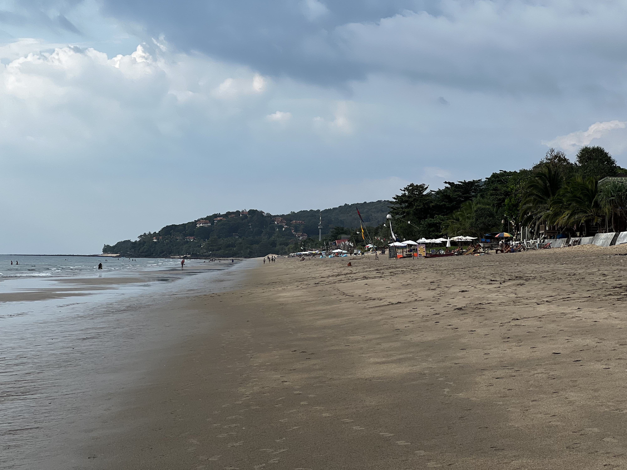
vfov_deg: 19.1
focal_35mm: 77
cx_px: 314
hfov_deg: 25.3
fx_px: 1395
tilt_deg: +1.6
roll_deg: -0.5
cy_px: 235
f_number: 2.8
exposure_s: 1/573
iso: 32
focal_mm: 9
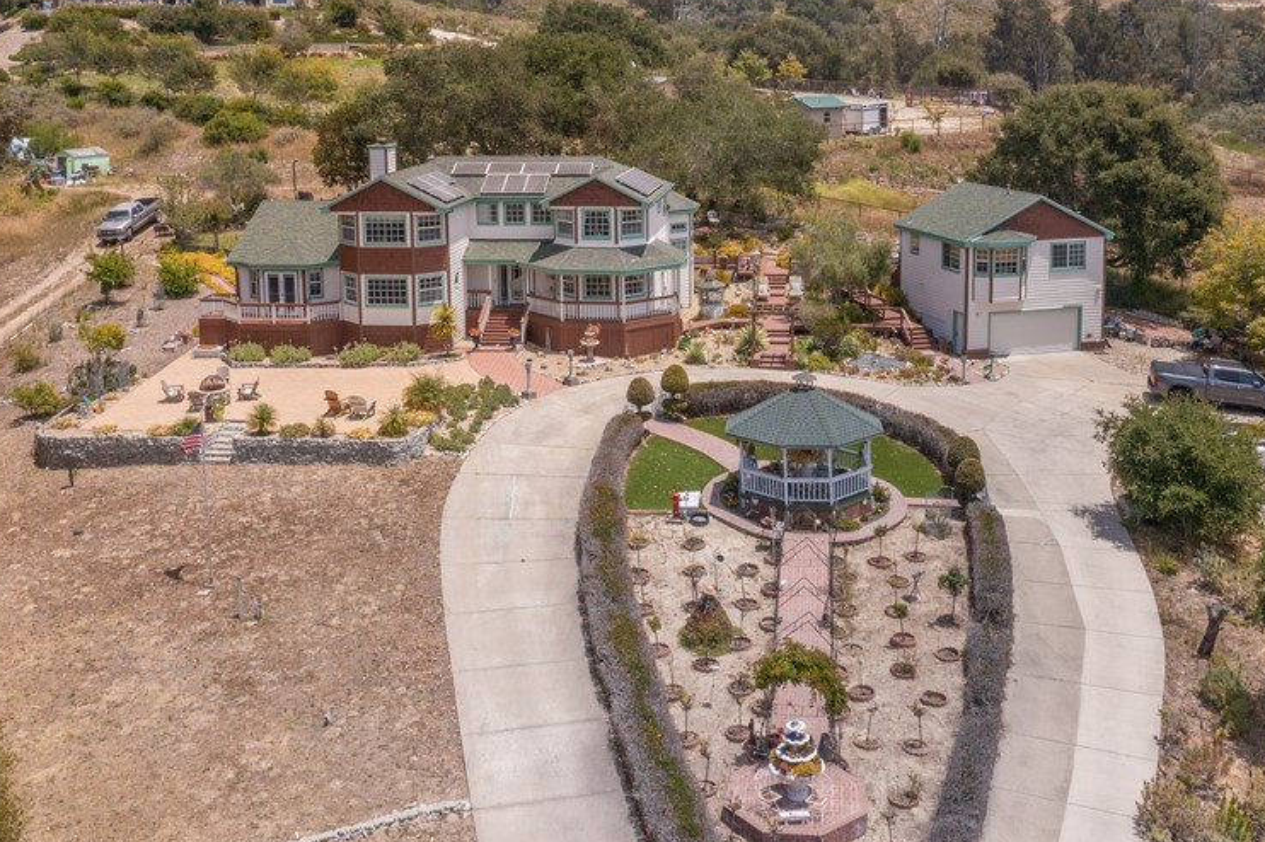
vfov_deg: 32.1
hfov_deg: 47.3
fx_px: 1440
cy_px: 236
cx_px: 709
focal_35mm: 41
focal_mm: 10.26
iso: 100
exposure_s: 1/800
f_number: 7.1
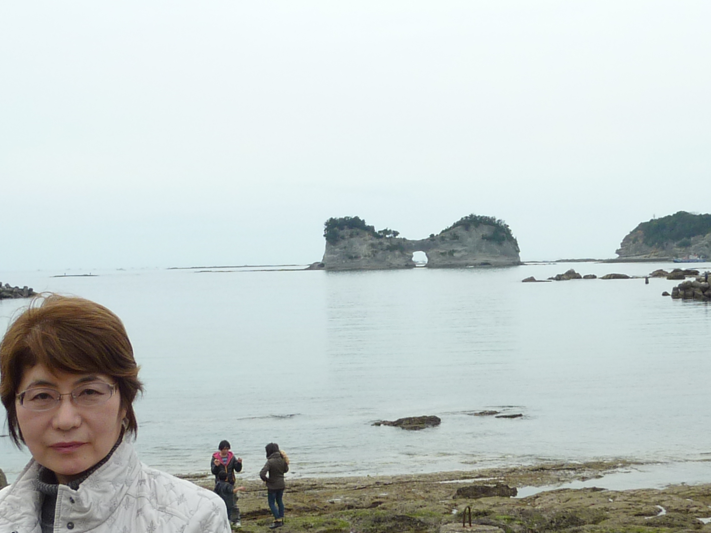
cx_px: 365
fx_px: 1315
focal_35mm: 64
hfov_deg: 30.3
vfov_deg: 22.9
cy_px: 297
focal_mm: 4.1
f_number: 4
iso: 80
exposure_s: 1/320
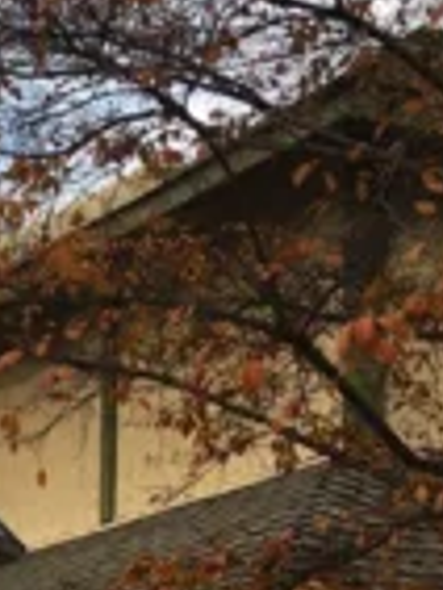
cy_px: 774
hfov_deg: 12.1
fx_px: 1959
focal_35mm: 115
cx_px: -288
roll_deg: -2.0
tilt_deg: +3.6
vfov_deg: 16.2
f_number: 2.2
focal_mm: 4.15
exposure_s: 1/219
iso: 25
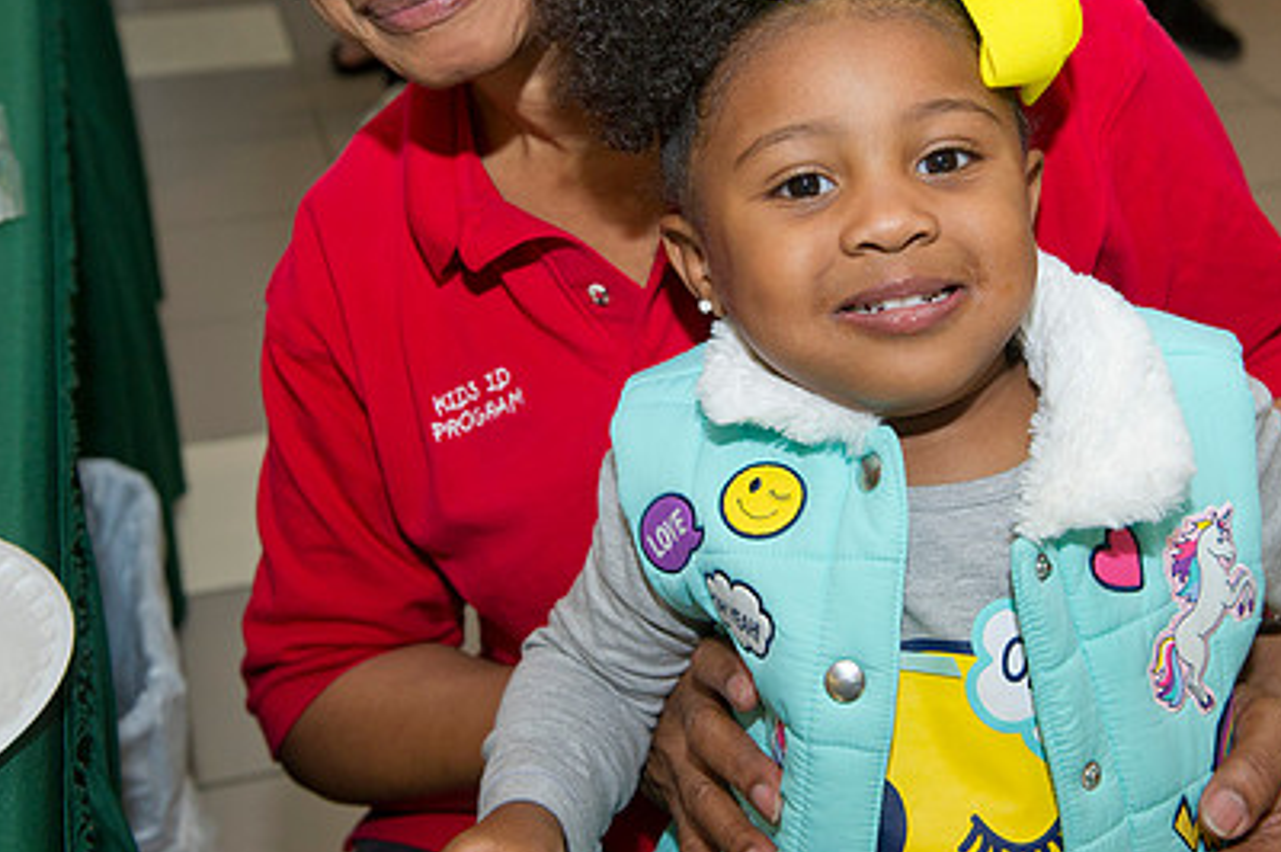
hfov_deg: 34.4
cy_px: 266
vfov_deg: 23.2
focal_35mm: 58
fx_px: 2062
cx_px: 743
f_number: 5.6
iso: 1250
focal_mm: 40
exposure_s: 1/250
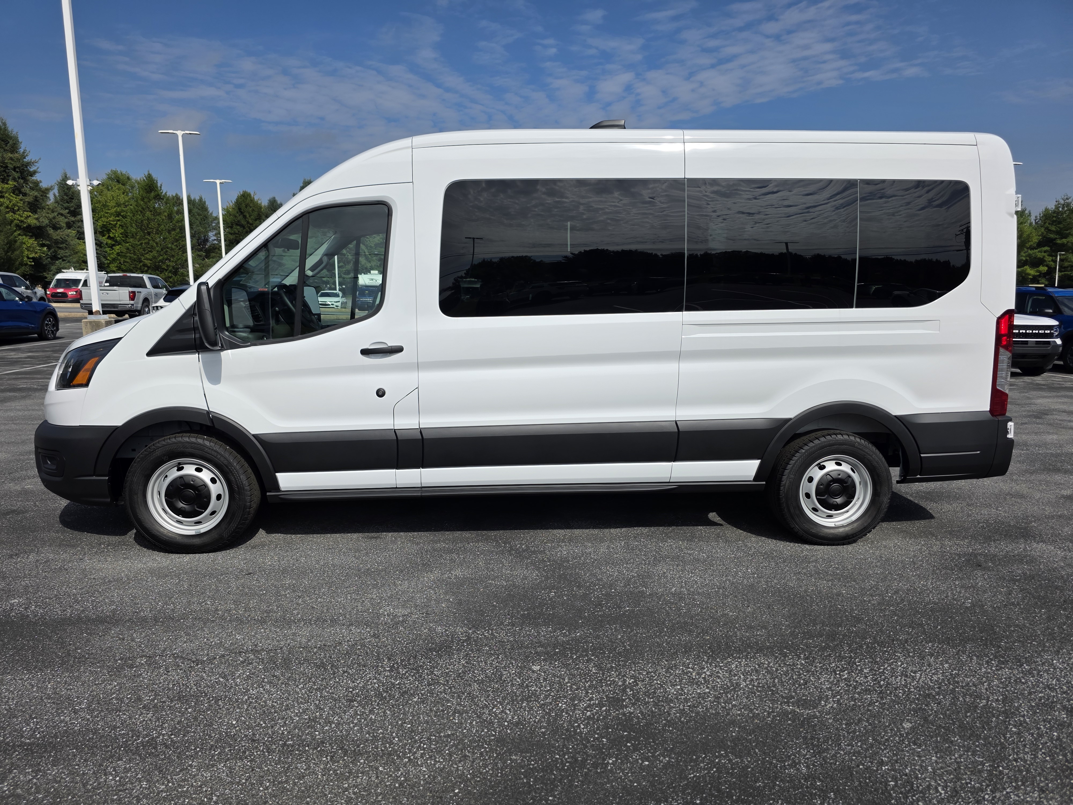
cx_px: 536
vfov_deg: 58.9
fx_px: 713
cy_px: 402
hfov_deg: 73.9
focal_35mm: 23
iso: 50
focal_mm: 6.3
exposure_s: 1/7944
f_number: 1.7
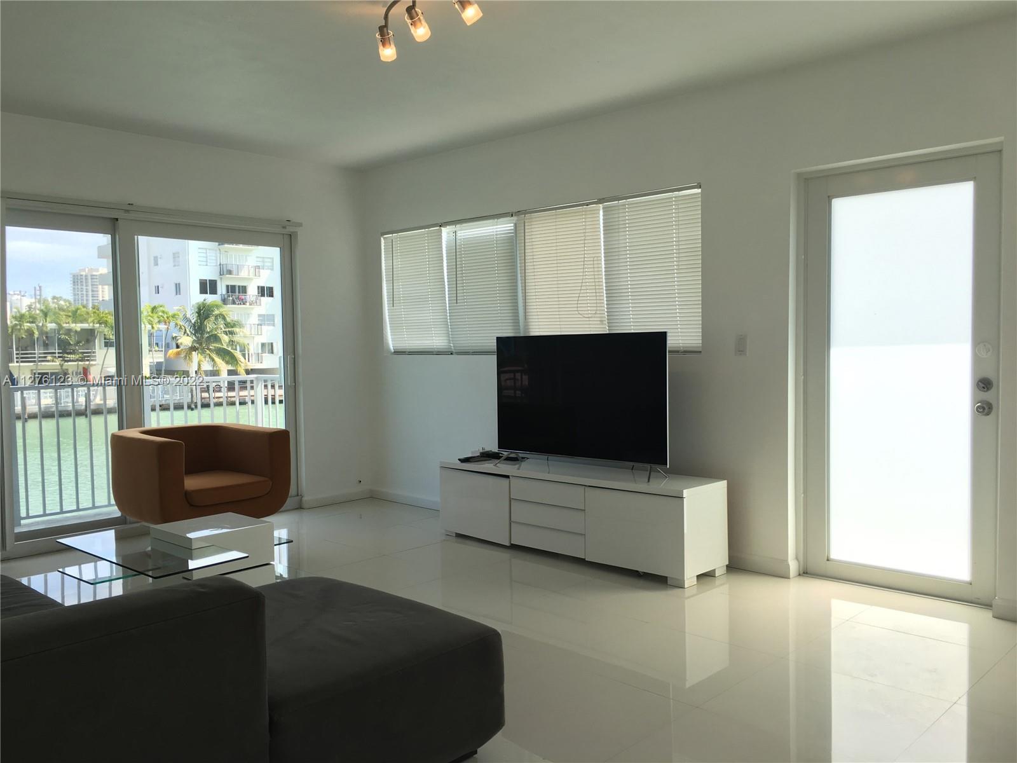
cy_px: 382
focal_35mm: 29
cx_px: 508
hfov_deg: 61.7
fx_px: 852
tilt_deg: -1.8
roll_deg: +0.0
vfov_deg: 48.2
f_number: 2.2
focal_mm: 4.15
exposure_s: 1/184
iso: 25
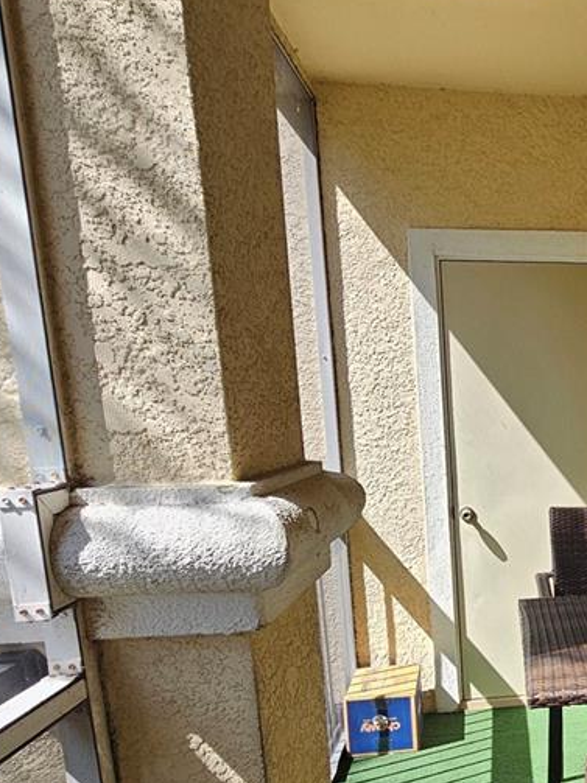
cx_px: 627
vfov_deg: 57.2
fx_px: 701
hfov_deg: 38.5
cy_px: 517
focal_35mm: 31
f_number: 2.2
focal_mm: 2.2
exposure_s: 1/333
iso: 50
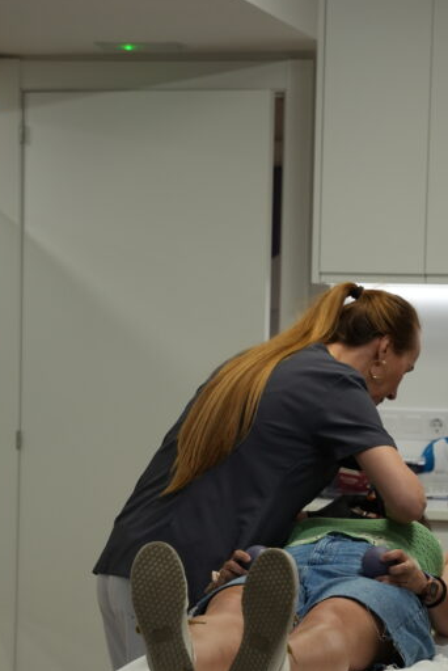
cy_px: 486
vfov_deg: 16.6
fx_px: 2293
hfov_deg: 11.2
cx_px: 289
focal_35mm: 123
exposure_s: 1/160
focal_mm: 61.5
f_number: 4
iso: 400
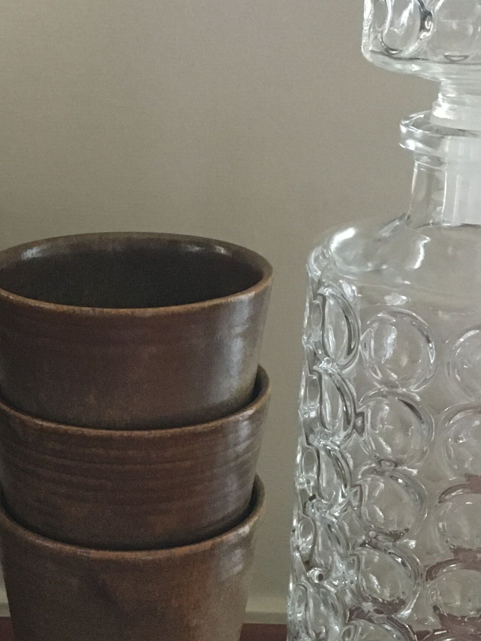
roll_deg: -0.7
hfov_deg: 21.5
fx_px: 1260
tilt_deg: -17.7
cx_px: 151
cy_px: 333
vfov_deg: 28.6
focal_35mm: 68
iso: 320
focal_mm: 4.15
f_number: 2.2
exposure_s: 1/15
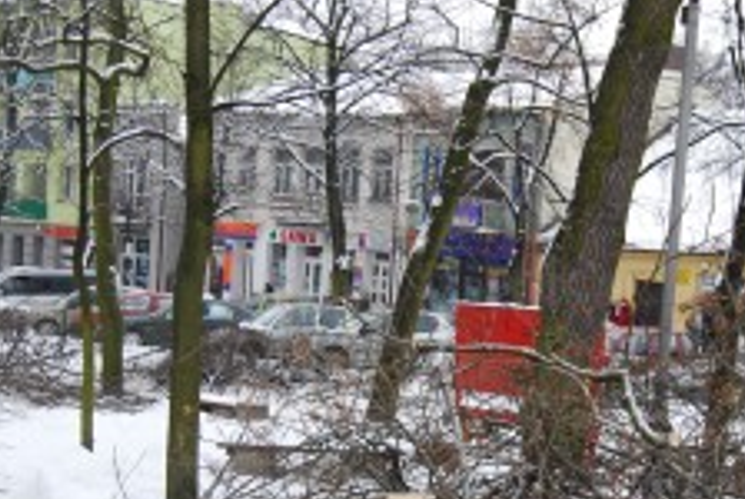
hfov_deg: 26.2
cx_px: 449
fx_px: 1598
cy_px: 414
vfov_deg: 17.6
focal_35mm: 77
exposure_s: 1/2000
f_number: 5
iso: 800
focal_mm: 23
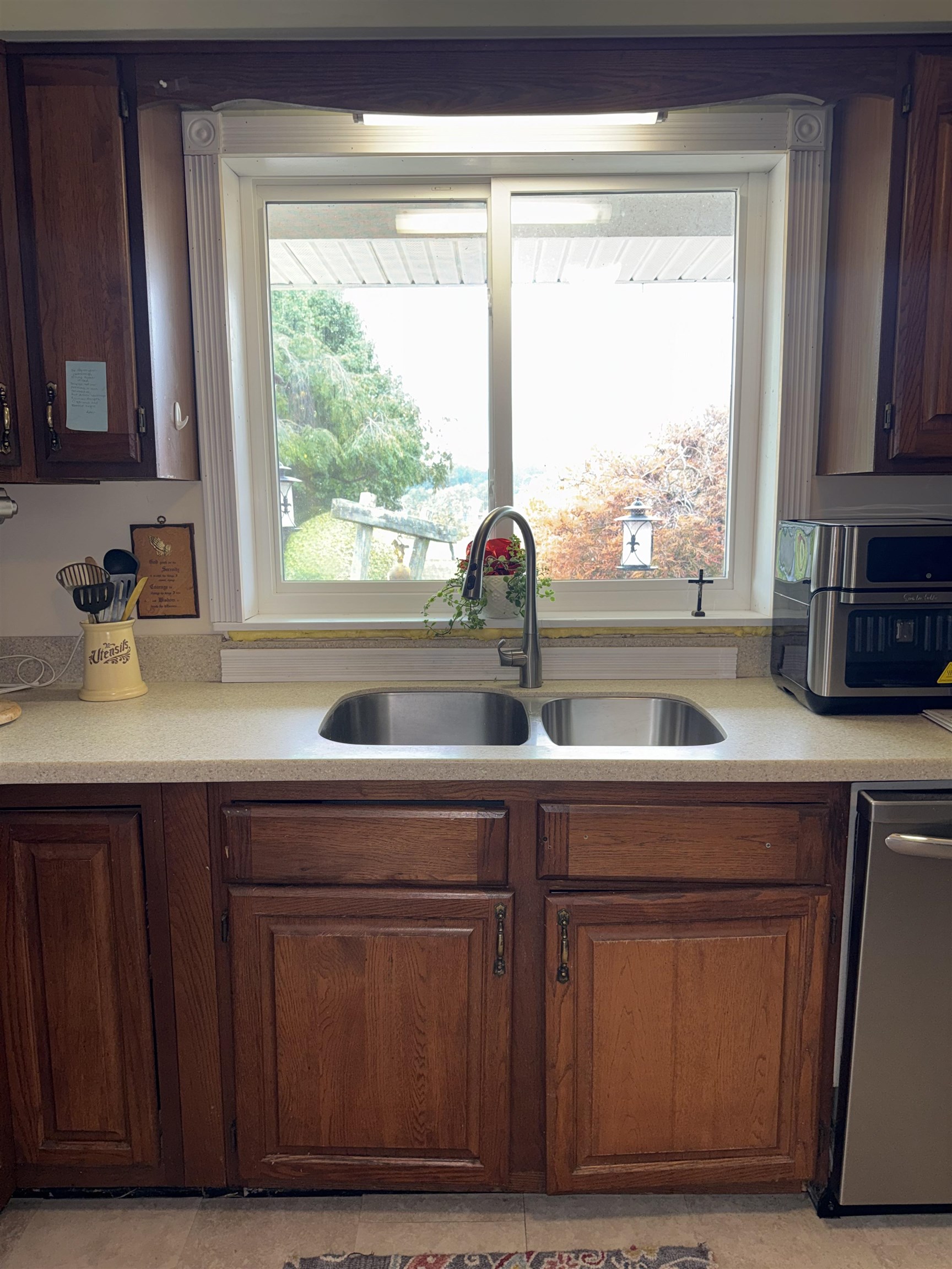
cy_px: 634
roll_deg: +0.4
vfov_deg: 71.6
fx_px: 880
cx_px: 476
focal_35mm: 24
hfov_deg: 56.8
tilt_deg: -8.5
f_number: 1.78
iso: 64
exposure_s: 1/29
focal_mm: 6.76
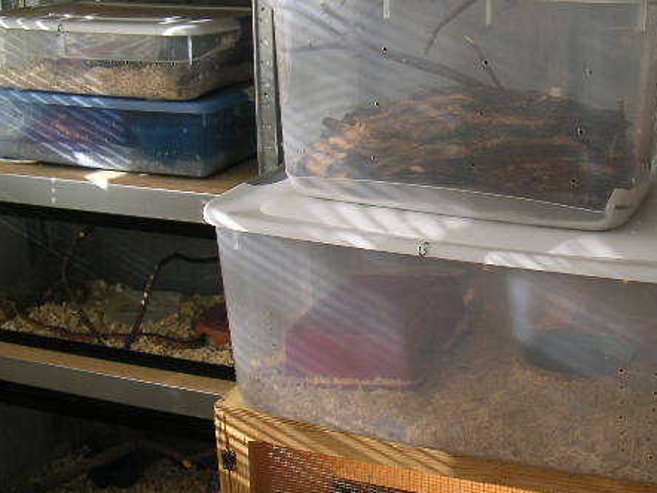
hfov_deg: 34.4
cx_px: 462
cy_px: 202
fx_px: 1044
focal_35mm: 55
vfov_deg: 26.5
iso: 50
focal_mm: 6
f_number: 2.8
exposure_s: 1/125
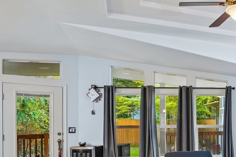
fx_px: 243
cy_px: 123
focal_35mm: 37
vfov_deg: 34.9
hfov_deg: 42.8
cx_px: 248
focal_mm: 17
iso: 400
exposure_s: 1/6
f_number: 8
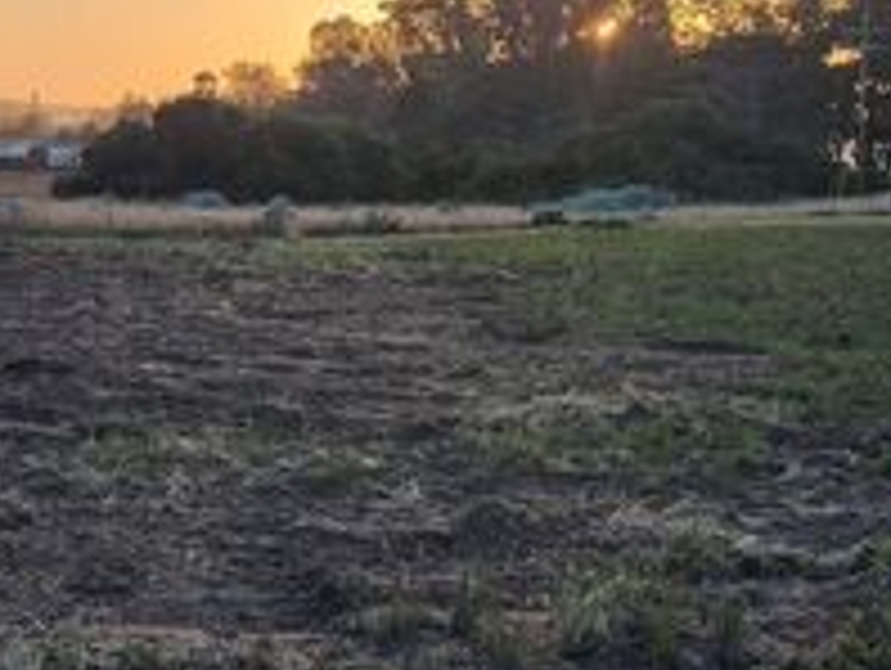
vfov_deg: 25.1
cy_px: 191
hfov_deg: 33.2
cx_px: 428
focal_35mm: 58
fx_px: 1495
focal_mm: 5.54
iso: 25
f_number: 1.8
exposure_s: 1/488
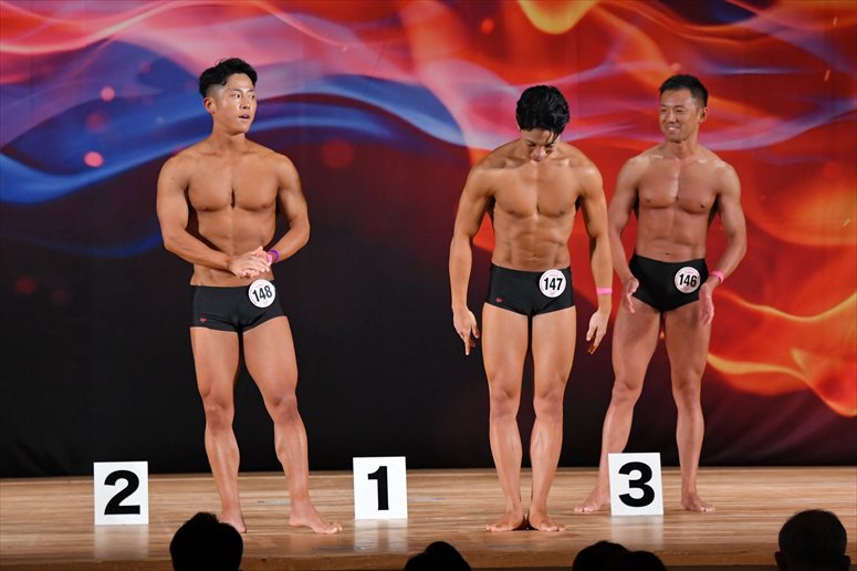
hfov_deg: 9.5
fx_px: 5163
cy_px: 286
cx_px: 428
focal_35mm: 217
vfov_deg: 6.3
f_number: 5.6
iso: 3200
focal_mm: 145
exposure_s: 1/400
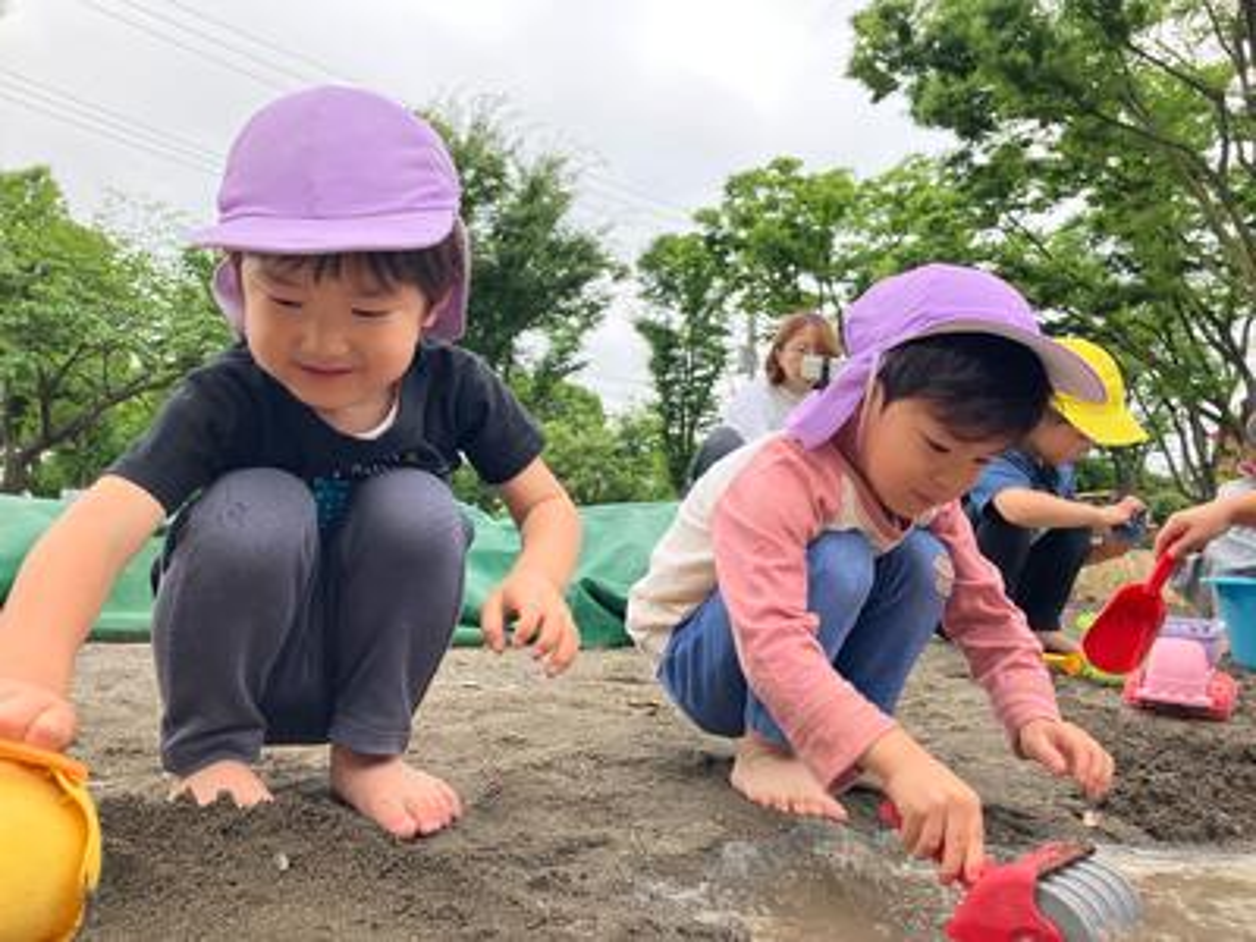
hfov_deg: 63.4
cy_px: 471
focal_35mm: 28
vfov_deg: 49.7
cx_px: 628
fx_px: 1016
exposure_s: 1/224
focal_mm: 3.99
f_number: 1.8
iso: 32
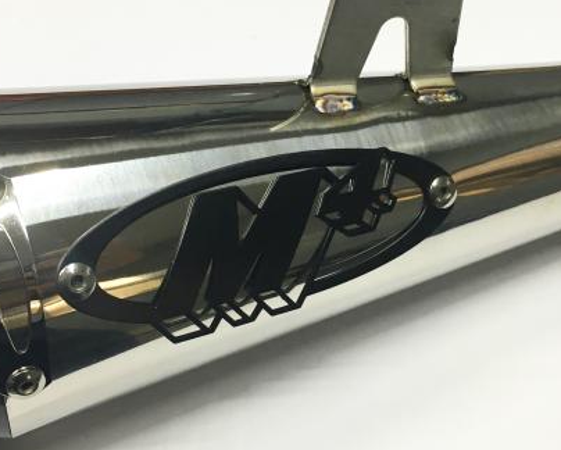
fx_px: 931
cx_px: 290
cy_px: 212
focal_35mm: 56
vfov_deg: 27.2
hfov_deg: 33.5
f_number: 2.2
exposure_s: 1/30
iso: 64
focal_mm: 4.15
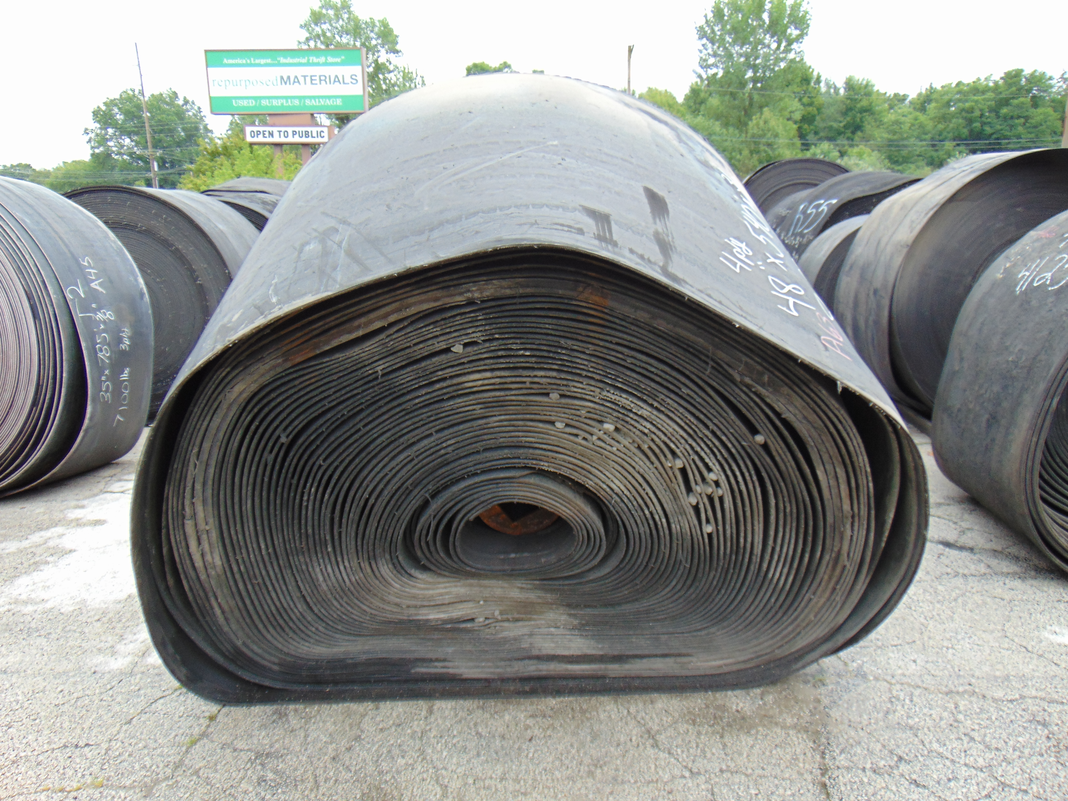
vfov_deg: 54.9
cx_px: 534
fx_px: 771
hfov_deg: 69.4
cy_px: 400
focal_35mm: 25
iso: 80
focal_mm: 4.5
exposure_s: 1/160
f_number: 3
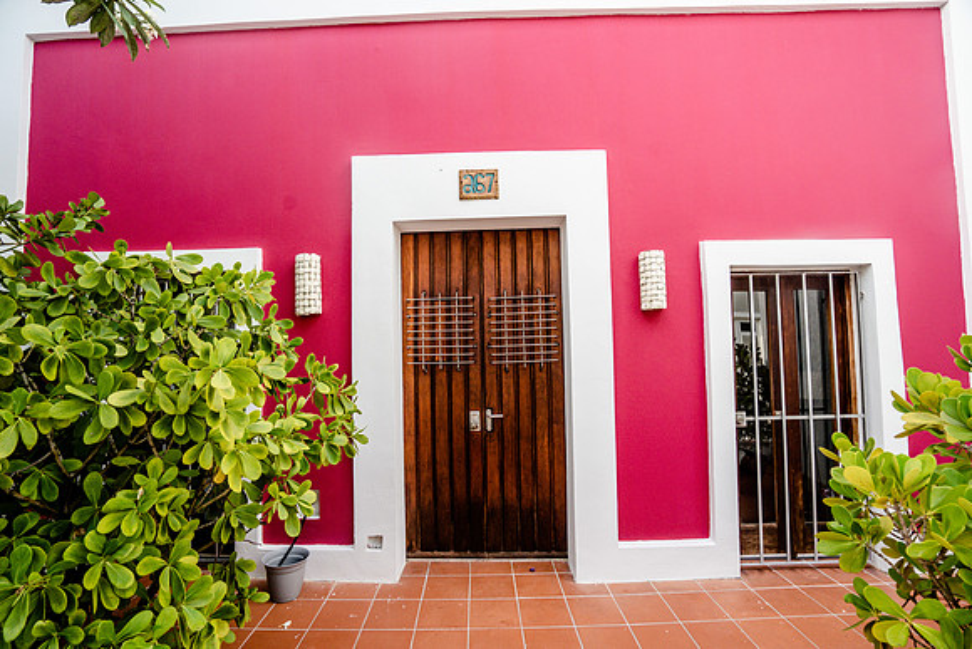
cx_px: 486
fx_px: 432
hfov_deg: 96.7
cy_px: 324
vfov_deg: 73.8
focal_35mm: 16
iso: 400
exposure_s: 1/160
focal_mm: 16
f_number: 5.6
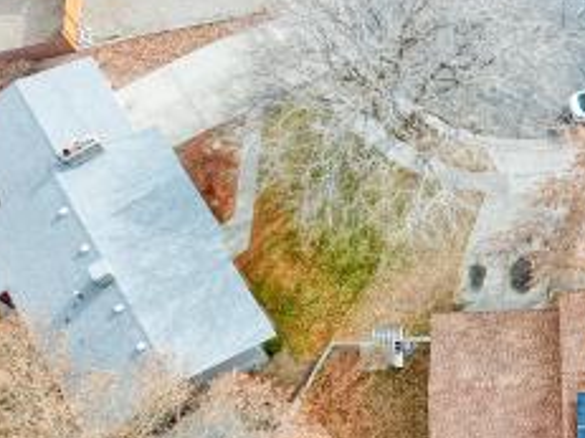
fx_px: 1216
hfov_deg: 25.8
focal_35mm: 72
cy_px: 170
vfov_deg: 20.4
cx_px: 577
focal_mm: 4.73
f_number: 2.2
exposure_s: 1/310
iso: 100
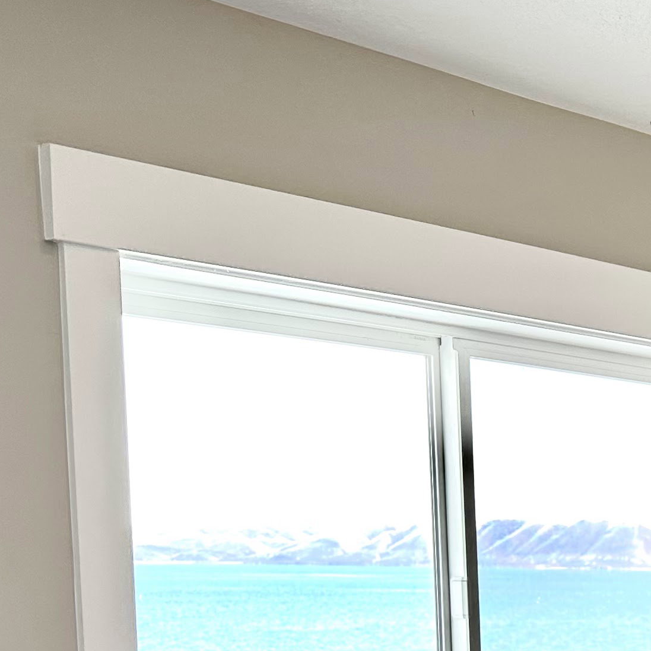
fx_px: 1660
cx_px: 945
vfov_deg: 20.6
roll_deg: -0.8
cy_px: 799
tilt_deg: -8.2
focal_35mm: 78
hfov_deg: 19.6
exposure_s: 1/237
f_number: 1.78
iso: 64
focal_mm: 6.86
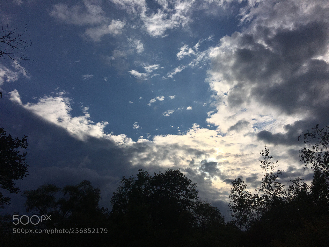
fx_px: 276
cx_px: 164
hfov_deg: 61.7
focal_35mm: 29
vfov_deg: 48.2
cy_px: 124
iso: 25
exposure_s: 1/10989
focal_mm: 4.15
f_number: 2.2
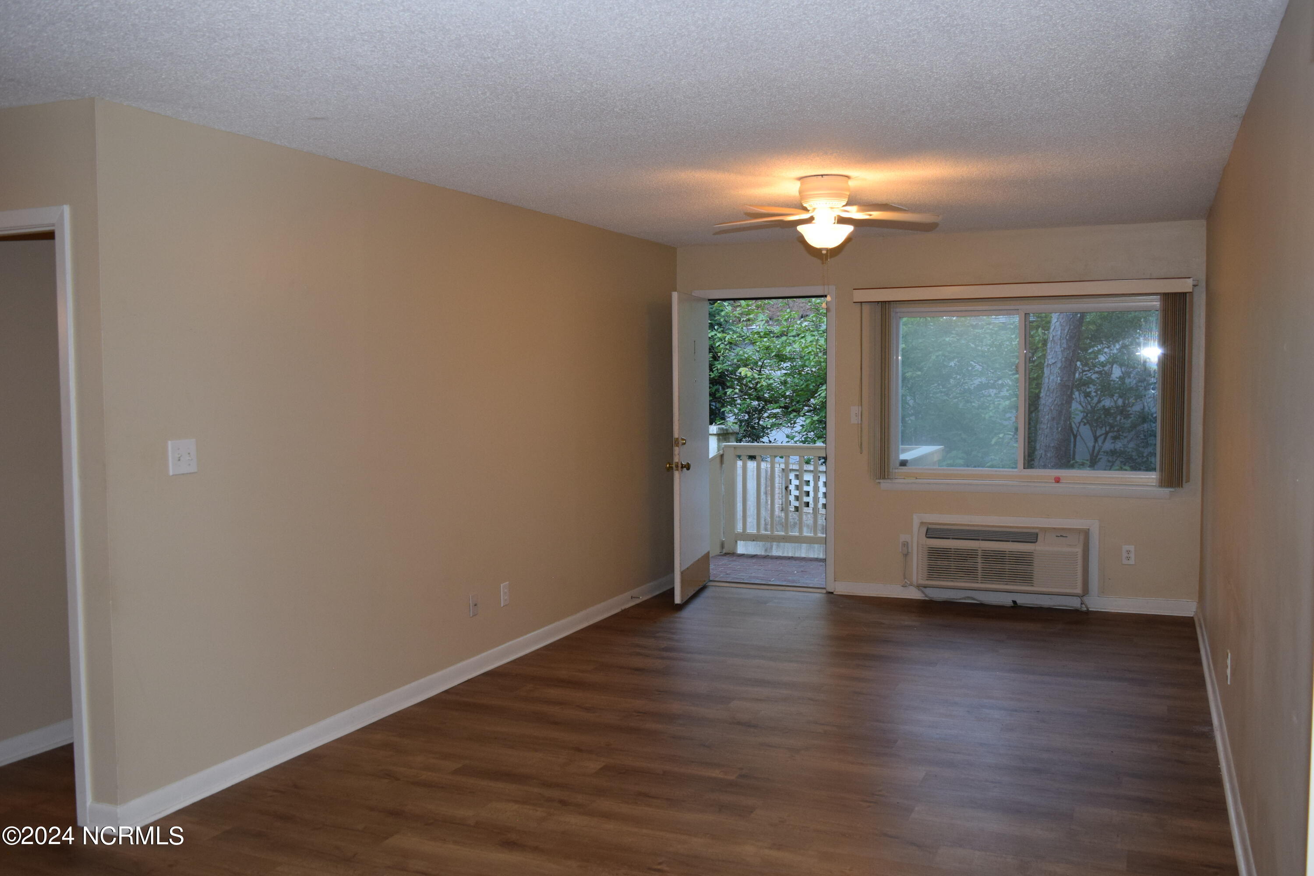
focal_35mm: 32
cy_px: 438
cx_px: 657
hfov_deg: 59.5
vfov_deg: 41.7
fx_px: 1150
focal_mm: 21
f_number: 5
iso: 800
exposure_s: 1/100
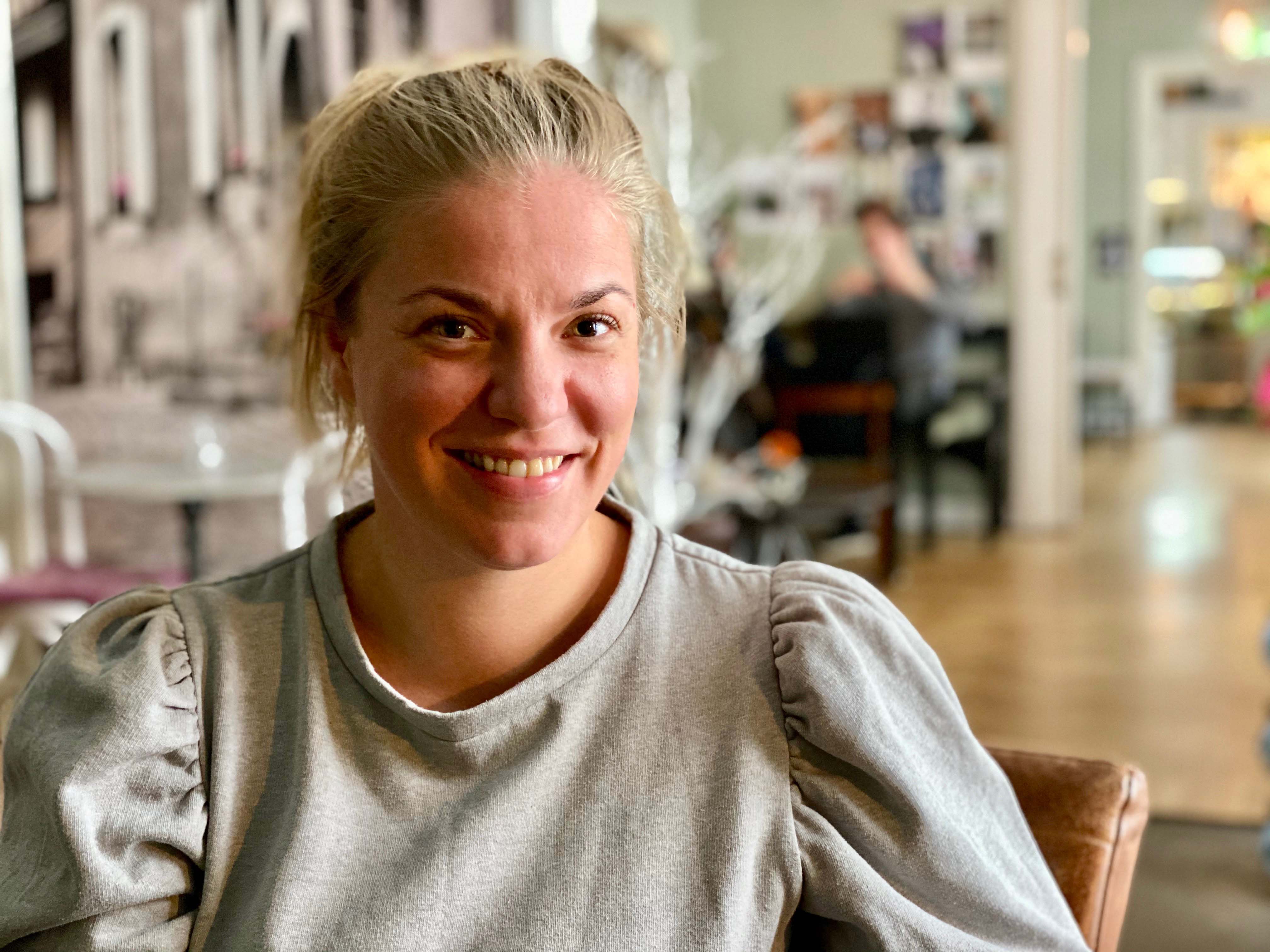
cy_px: 476
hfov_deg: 36.8
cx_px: 635
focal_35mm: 52
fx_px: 1908
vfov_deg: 28.0
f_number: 2
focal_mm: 6
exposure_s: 1/25
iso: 320
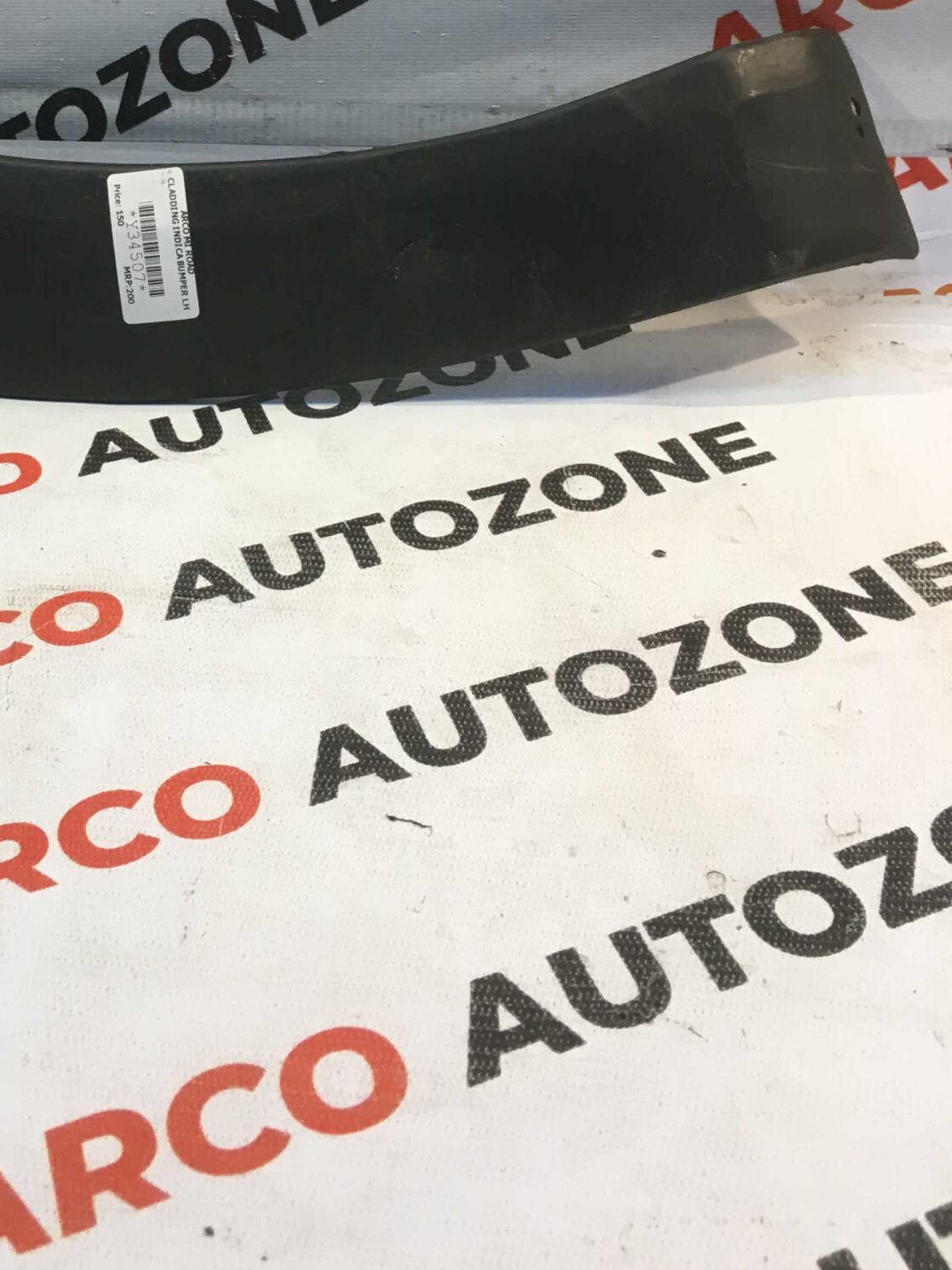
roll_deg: +1.7
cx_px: 135
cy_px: 247
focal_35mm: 50
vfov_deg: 36.8
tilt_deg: -22.9
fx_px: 1833
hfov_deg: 28.2
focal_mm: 4.15
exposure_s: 1/33
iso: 40
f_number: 2.2
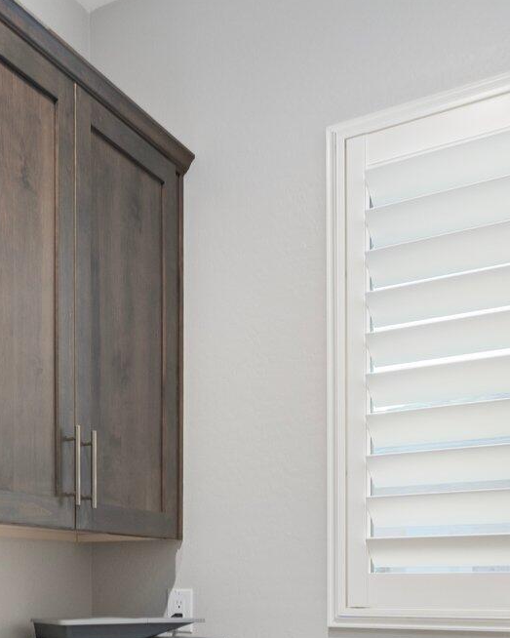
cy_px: 582
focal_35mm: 47
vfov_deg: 36.9
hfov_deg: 29.8
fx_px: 887
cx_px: -5
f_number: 8
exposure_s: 1/1.67
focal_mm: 16
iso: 1000
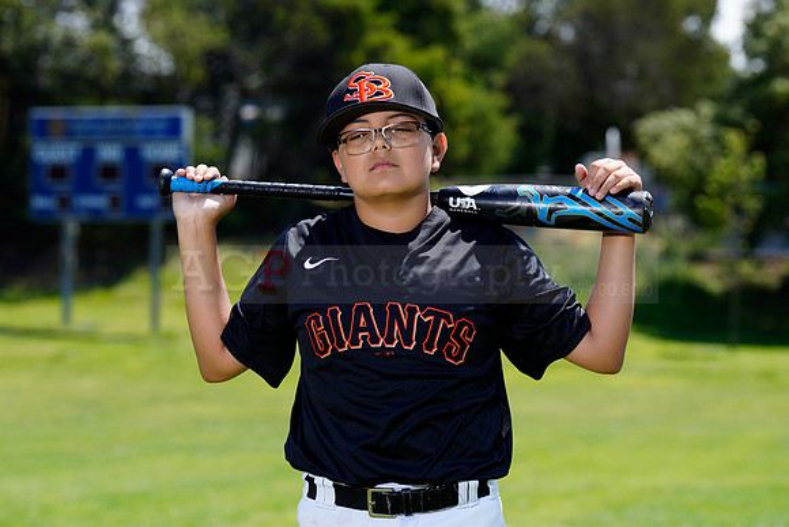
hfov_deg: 14.1
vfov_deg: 9.4
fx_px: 3200
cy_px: 264
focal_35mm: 146
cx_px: 394
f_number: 6.3
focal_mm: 146
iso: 100
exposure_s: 1/250
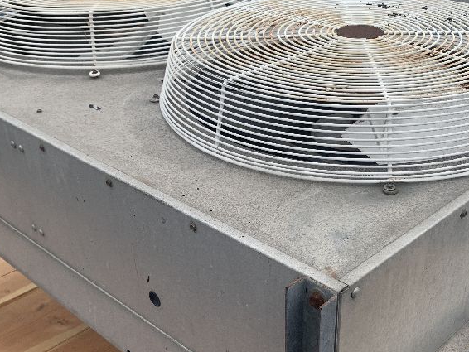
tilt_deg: -34.0
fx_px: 637
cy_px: 239
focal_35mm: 47
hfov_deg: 40.2
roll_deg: +1.2
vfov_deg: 30.6
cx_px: 283
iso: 25
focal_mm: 4.25
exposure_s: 1/1387
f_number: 1.8
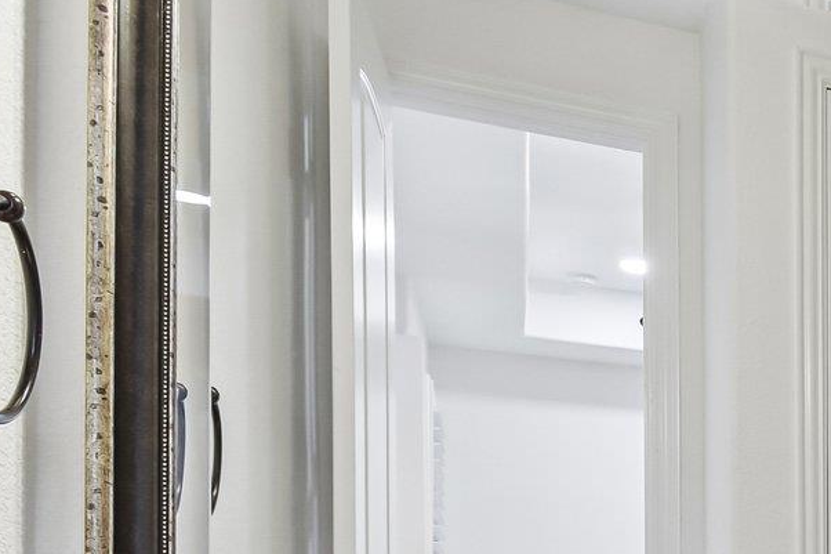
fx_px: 1177
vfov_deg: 24.5
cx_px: 1155
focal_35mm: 51
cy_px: 627
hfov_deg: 29.1
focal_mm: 10
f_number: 8
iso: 400
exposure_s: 1/3.33
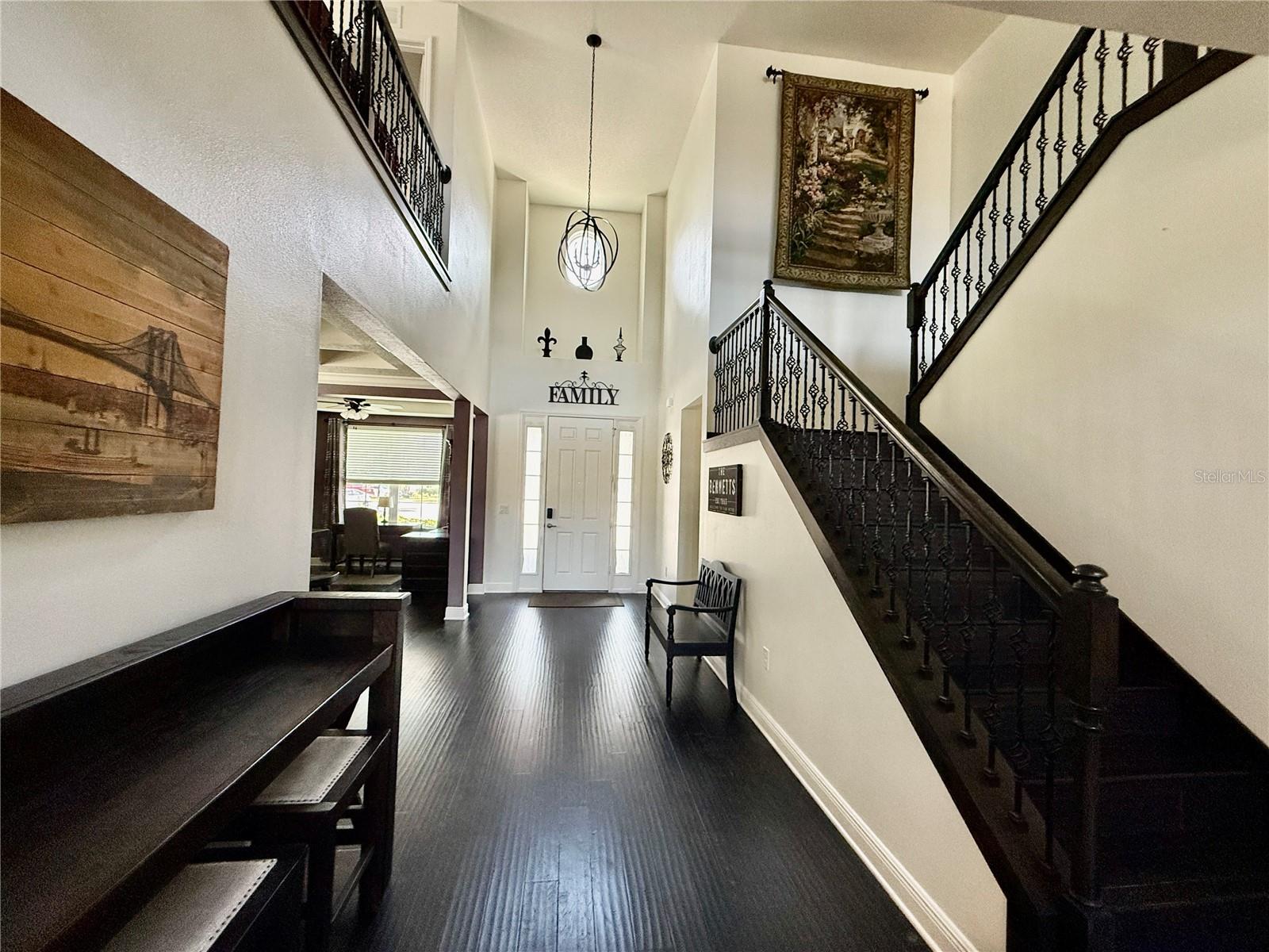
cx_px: 634
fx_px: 513
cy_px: 476
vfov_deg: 85.7
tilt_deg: +1.0
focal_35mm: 14
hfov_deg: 102.1
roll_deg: -1.7
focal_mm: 2.22
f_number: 2.2
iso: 400
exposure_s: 1/120
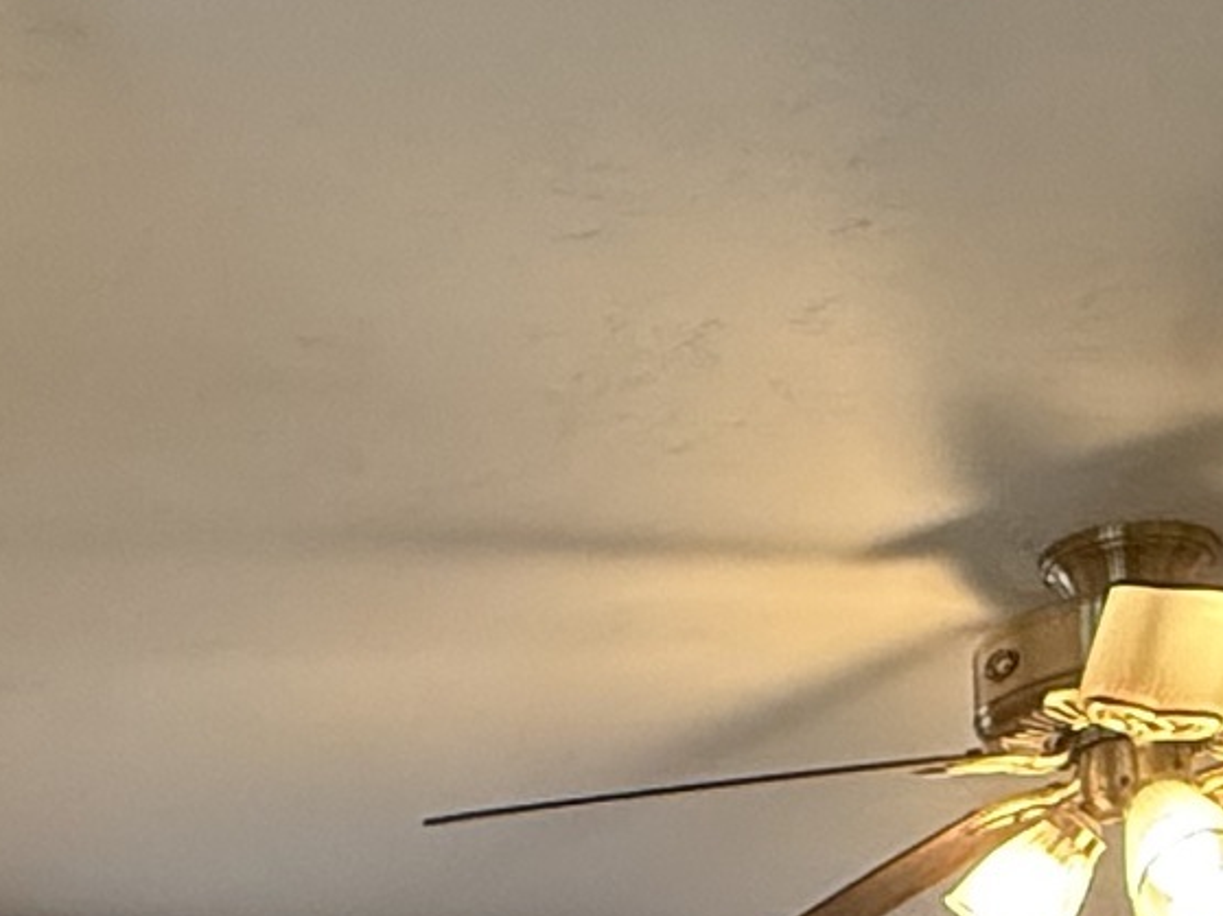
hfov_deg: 25.3
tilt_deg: -1.6
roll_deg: +1.3
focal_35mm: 77
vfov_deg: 15.9
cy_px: 1716
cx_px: 615
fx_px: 2720
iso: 640
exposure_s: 1/60
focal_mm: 2.22
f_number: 2.2
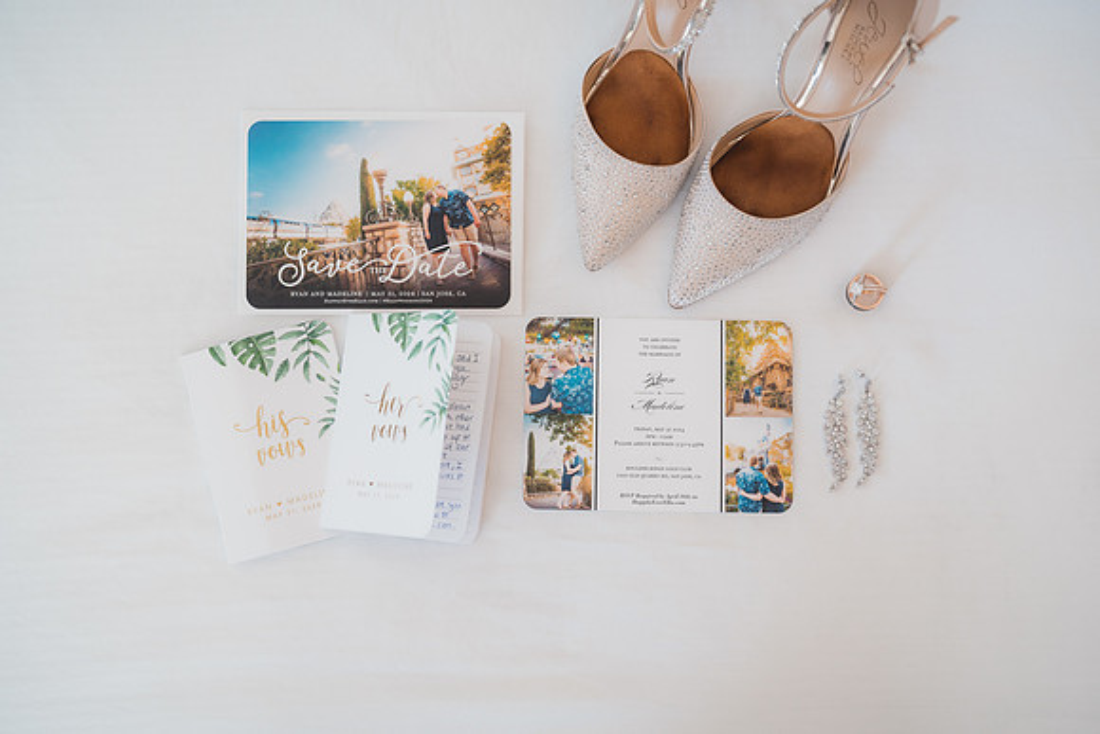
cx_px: 550
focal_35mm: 50
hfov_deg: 39.6
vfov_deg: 27.0
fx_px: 1528
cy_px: 367
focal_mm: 50
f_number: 2.2
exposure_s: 1/125
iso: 640
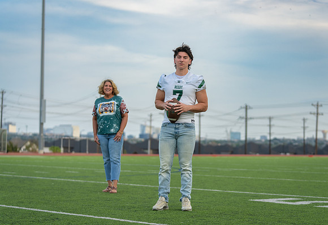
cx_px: 189
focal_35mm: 86
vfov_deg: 16.2
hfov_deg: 23.4
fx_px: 791
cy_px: 120
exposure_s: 1/500
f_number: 2.8
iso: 100
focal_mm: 74
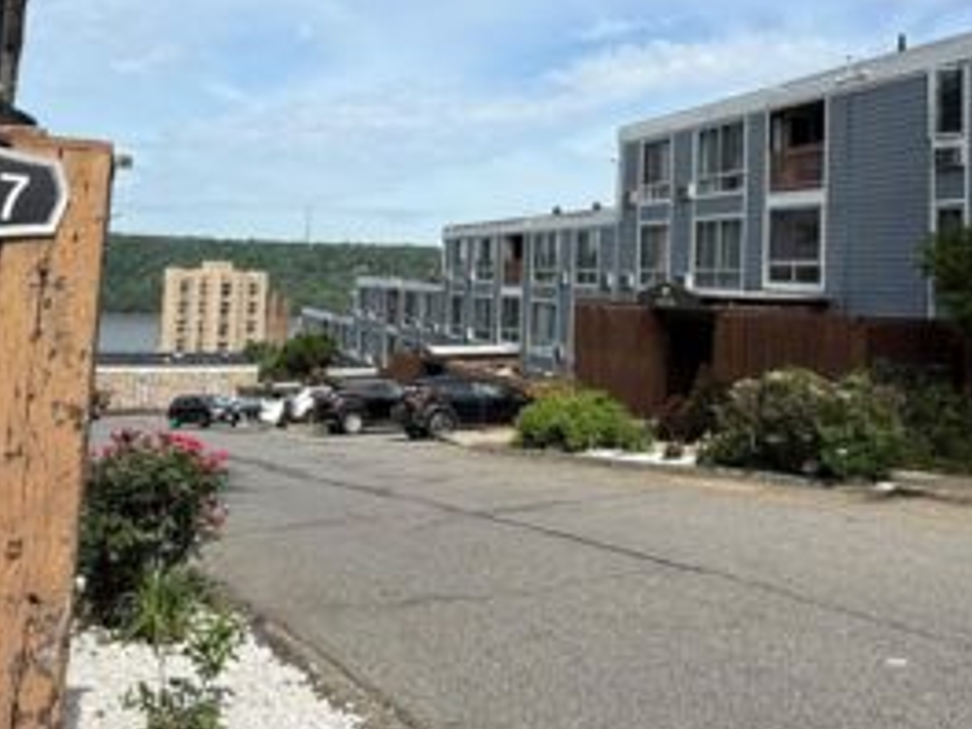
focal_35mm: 34
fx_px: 955
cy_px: 221
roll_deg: -2.3
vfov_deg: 41.1
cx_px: 582
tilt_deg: +4.5
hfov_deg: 53.6
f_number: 2.2
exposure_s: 1/2611
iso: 50
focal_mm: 2.22
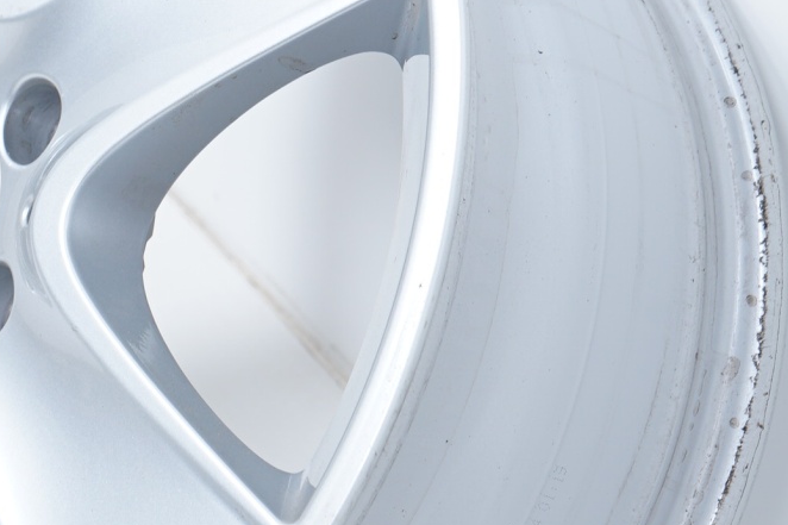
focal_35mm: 116
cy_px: 215
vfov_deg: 11.8
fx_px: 2538
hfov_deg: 17.3
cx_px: 27
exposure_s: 1/100
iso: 200
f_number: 7.1
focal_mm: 40
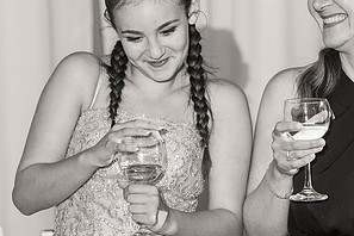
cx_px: 199
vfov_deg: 3.4
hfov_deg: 5.1
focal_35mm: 407
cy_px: 106
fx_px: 4002
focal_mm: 200
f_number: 4.5
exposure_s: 1/125
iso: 1600
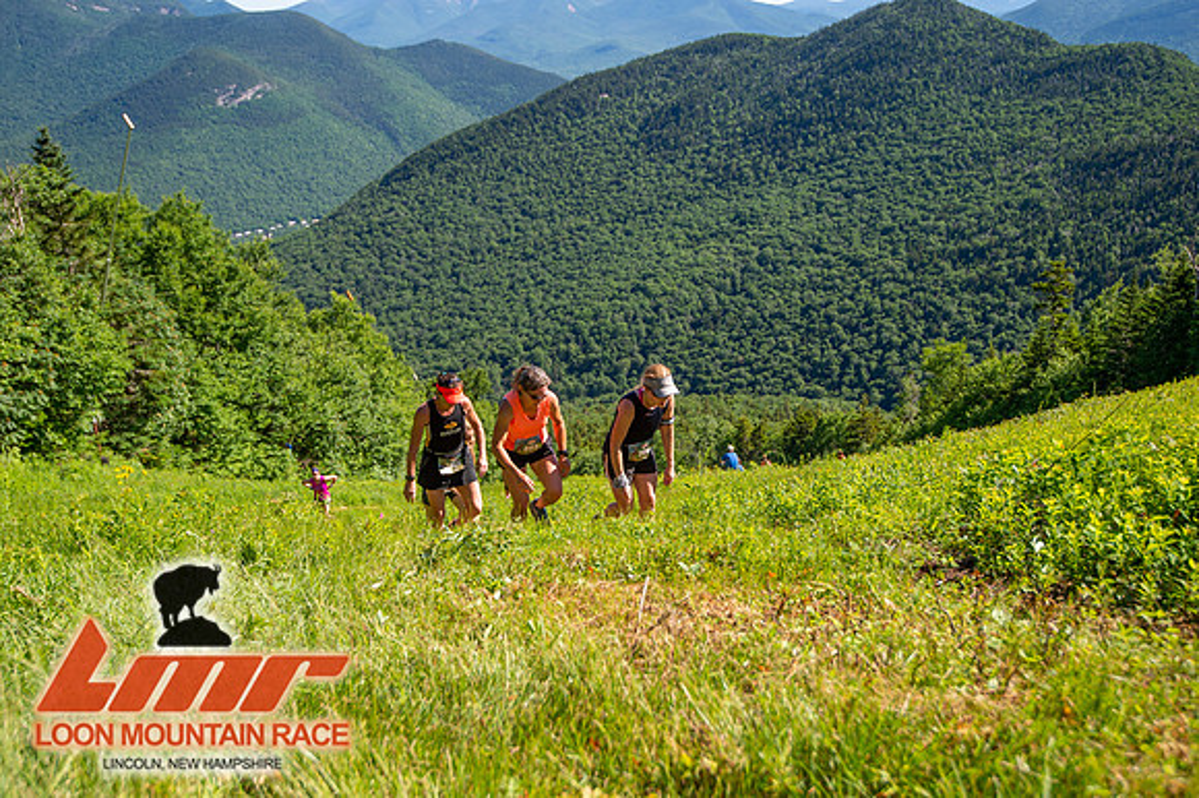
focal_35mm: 35
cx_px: 600
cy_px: 399
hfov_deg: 54.5
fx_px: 1165
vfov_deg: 37.8
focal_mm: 35
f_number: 5
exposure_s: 1/400
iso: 100
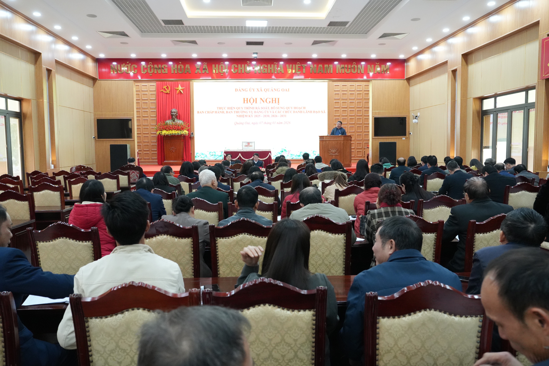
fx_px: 457
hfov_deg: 61.9
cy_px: 183
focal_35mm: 30
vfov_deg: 43.6
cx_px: 274
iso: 6400
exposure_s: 1/125
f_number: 6.3
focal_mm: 30
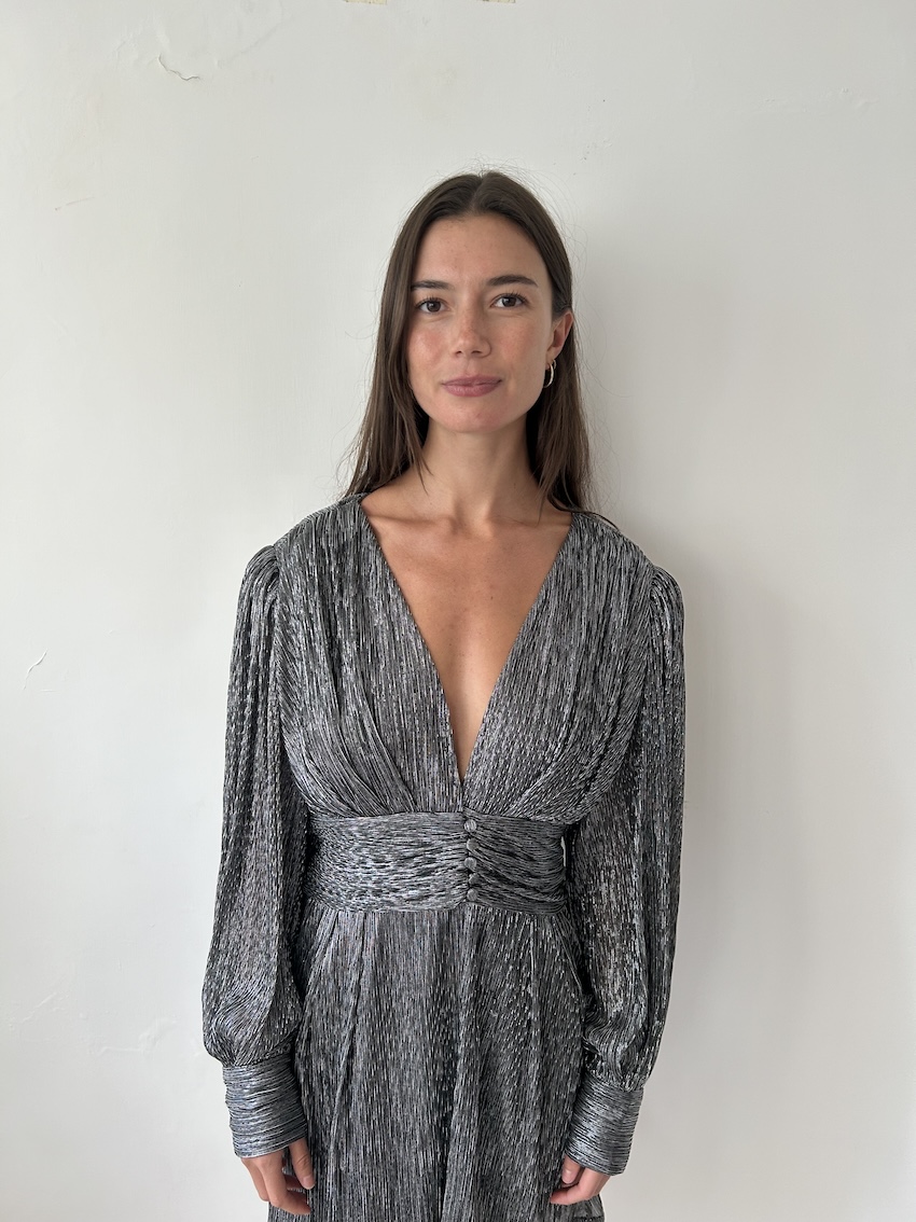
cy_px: 611
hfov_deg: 53.0
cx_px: 458
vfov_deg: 67.3
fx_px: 918
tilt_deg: -11.7
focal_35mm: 26
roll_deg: -1.4
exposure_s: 1/100
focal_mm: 5.7
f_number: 1.5
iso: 80
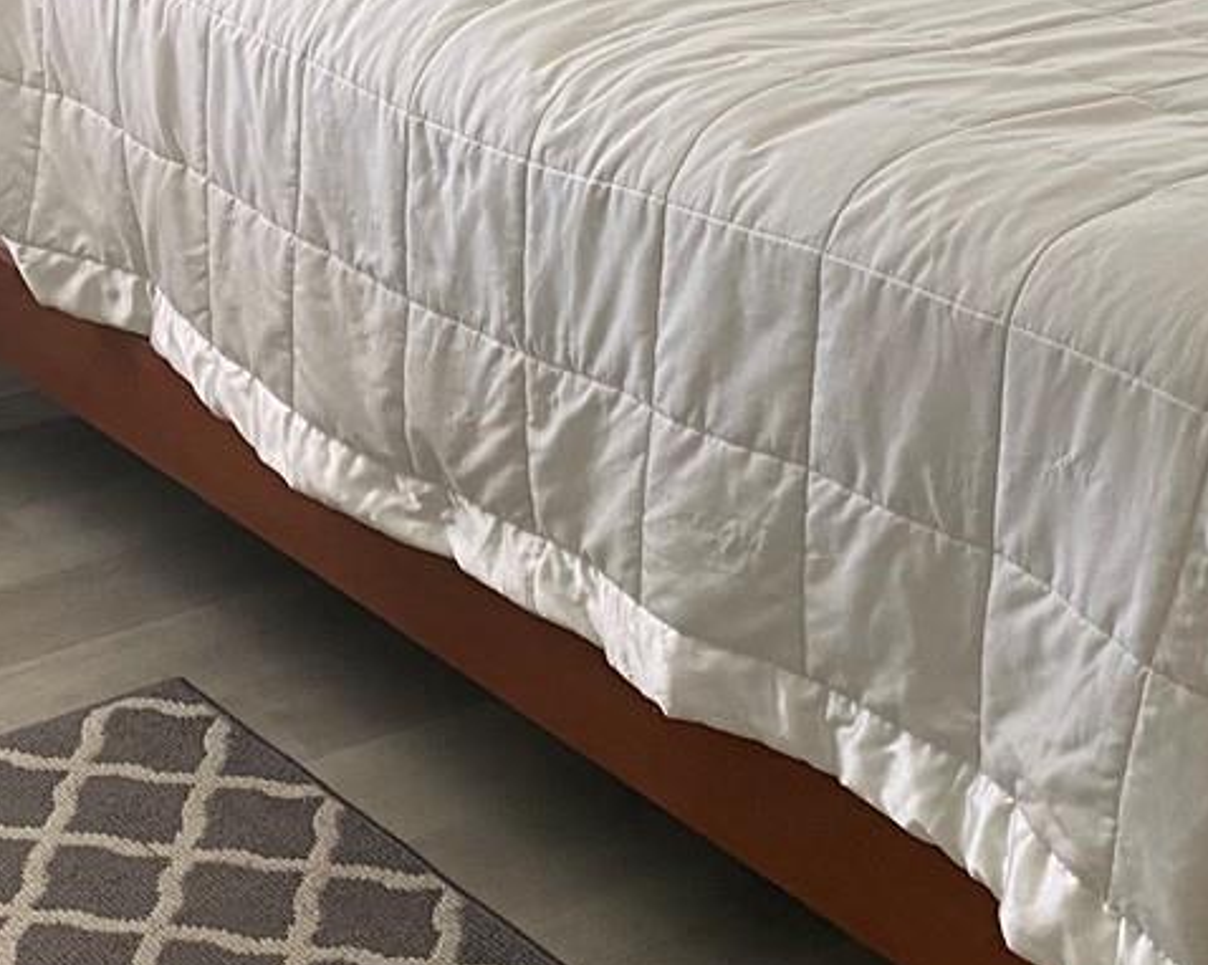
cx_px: 425
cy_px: 8
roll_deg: +0.8
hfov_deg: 22.4
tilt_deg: -13.8
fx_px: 3038
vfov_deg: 17.6
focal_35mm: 85
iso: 160
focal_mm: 4.25
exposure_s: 1/60
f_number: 1.8
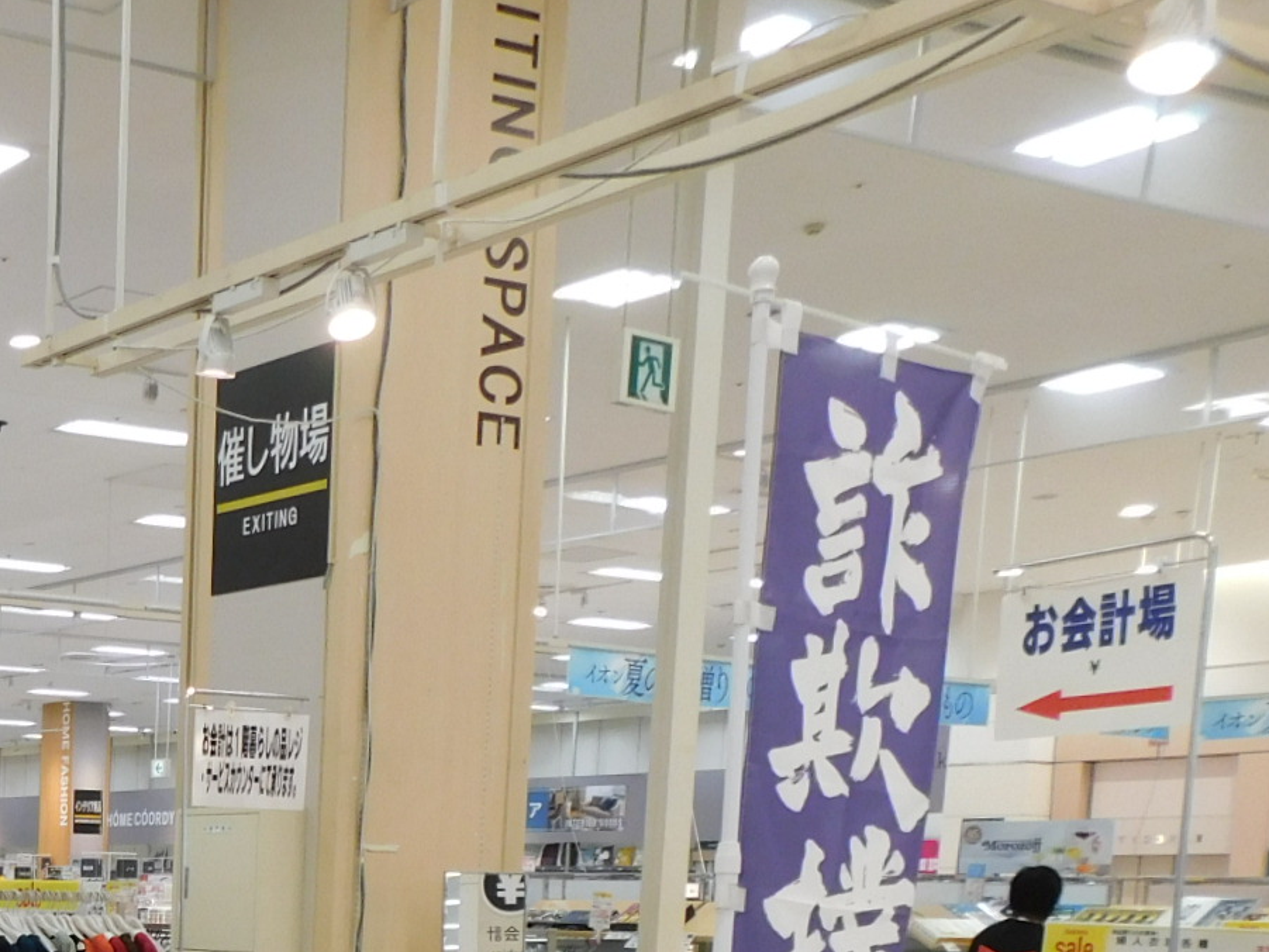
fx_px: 2127
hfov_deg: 28.4
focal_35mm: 58
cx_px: -304
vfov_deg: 22.8
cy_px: 1196
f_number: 3
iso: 125
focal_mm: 4
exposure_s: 1/30
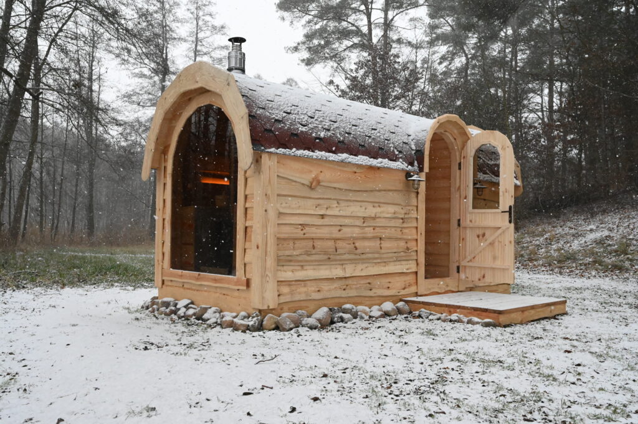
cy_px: 212
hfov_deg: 62.0
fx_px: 531
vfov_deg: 43.5
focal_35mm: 30
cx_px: 319
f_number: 8
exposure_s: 1/640
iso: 10000
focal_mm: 30
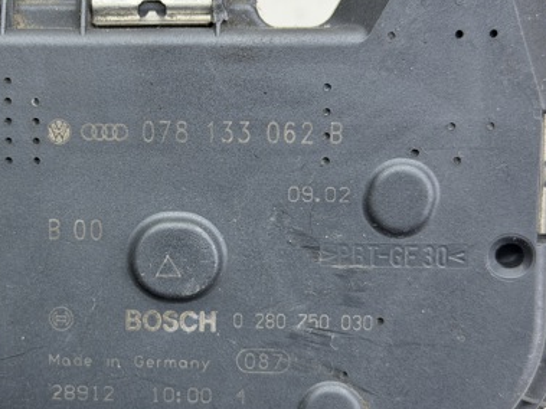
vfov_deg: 18.2
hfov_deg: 23.9
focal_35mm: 81
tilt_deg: -68.2
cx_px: 151
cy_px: 238
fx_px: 1277
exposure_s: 1/100
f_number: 1.78
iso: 100
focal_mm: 6.76
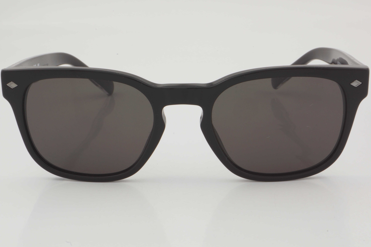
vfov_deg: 16.6
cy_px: 124
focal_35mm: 82
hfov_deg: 24.6
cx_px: 186
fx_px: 850
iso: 100
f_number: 32
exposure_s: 1/3
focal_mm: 55
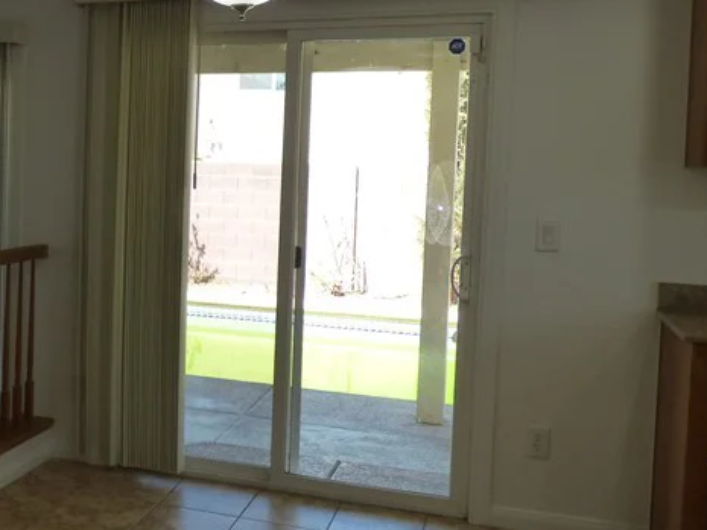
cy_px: 220
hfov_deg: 40.3
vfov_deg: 32.8
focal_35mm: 44
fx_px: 899
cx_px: 96
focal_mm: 3.58
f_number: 2.8
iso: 160
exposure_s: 1/160
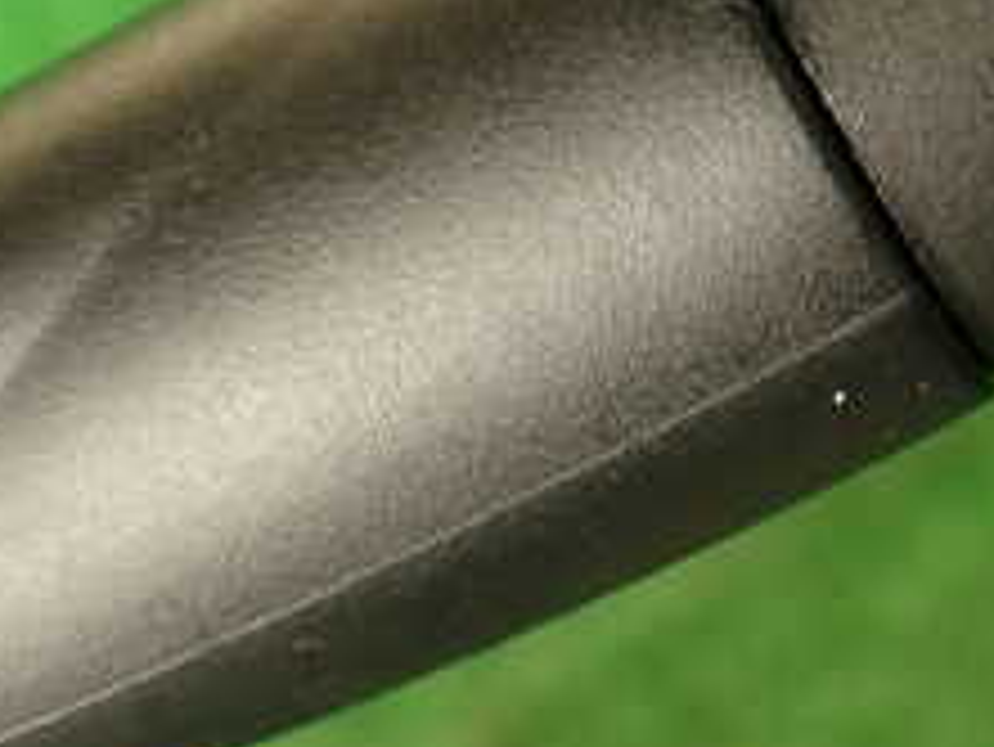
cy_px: 63
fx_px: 2500
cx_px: 958
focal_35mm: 87
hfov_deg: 21.8
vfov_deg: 16.7
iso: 160
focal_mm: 5.79
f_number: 2.4
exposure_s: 1/60
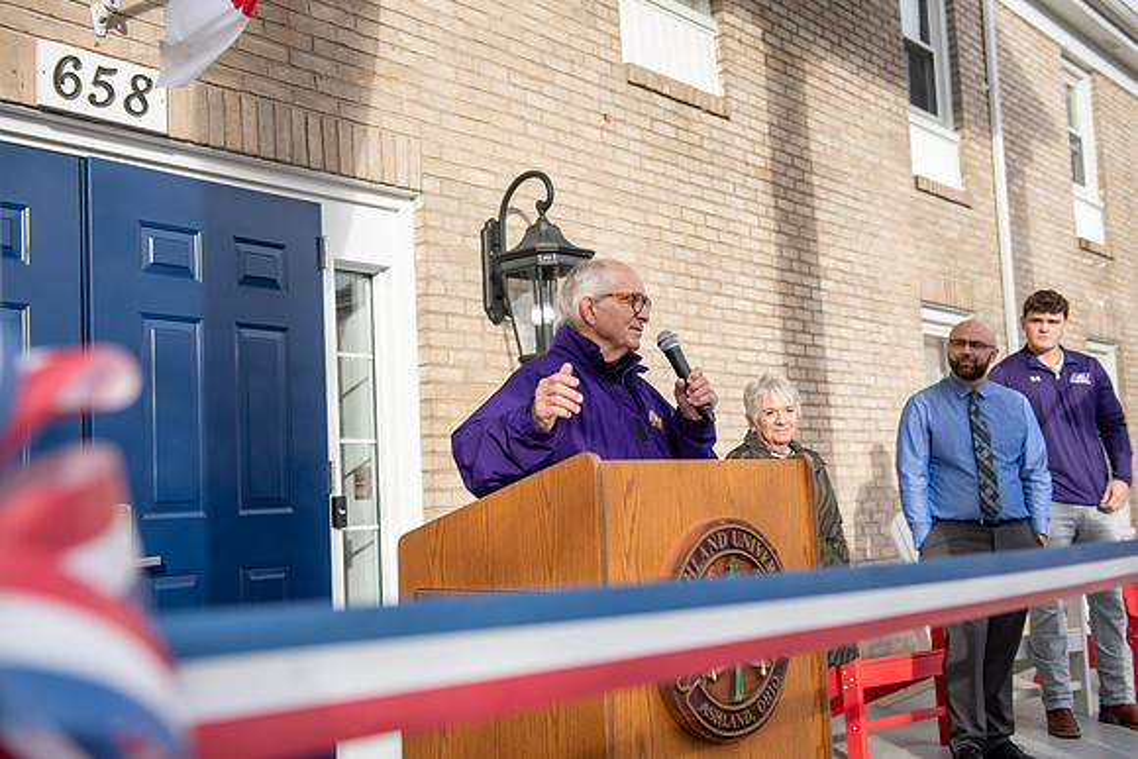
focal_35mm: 40
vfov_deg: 33.4
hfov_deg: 48.4
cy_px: 380
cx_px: 569
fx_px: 1265
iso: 200
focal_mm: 40
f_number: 3.5
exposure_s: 1/400
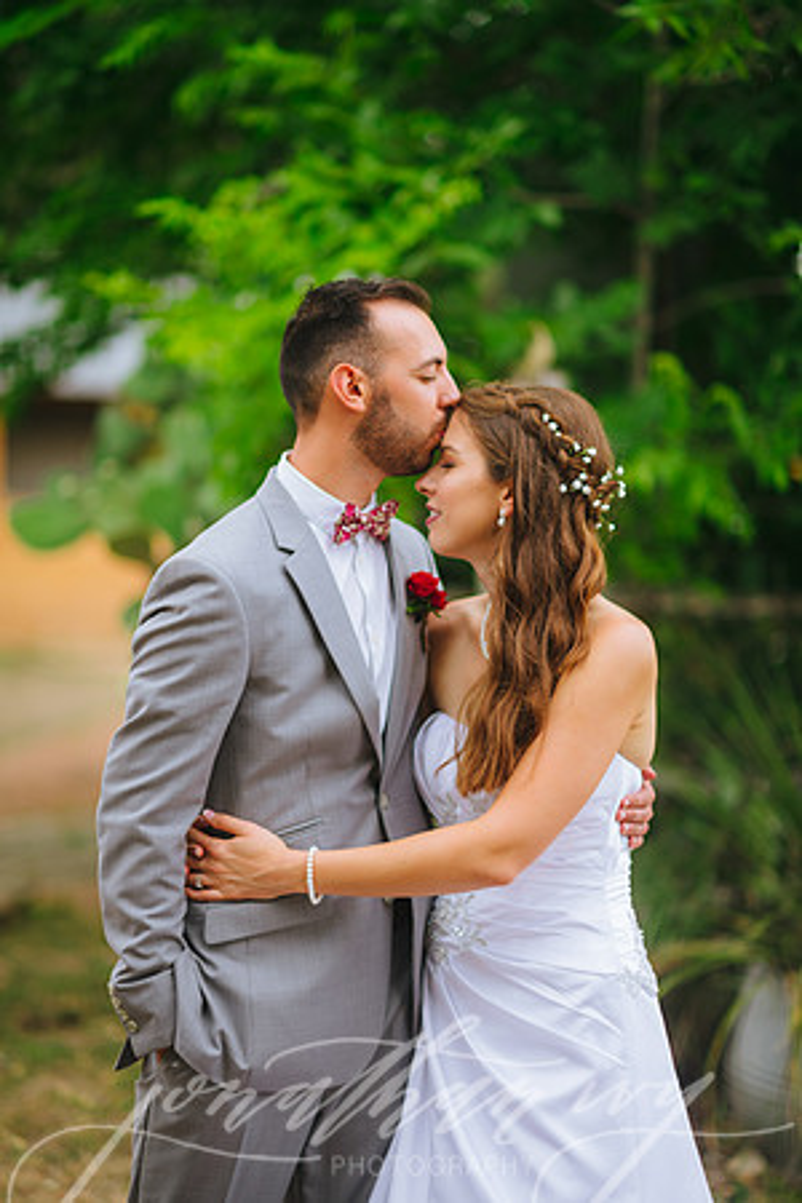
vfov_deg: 23.9
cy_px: 602
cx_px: 401
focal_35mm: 85
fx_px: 2840
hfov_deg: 16.1
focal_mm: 85
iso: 80
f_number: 1.6
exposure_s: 1/800
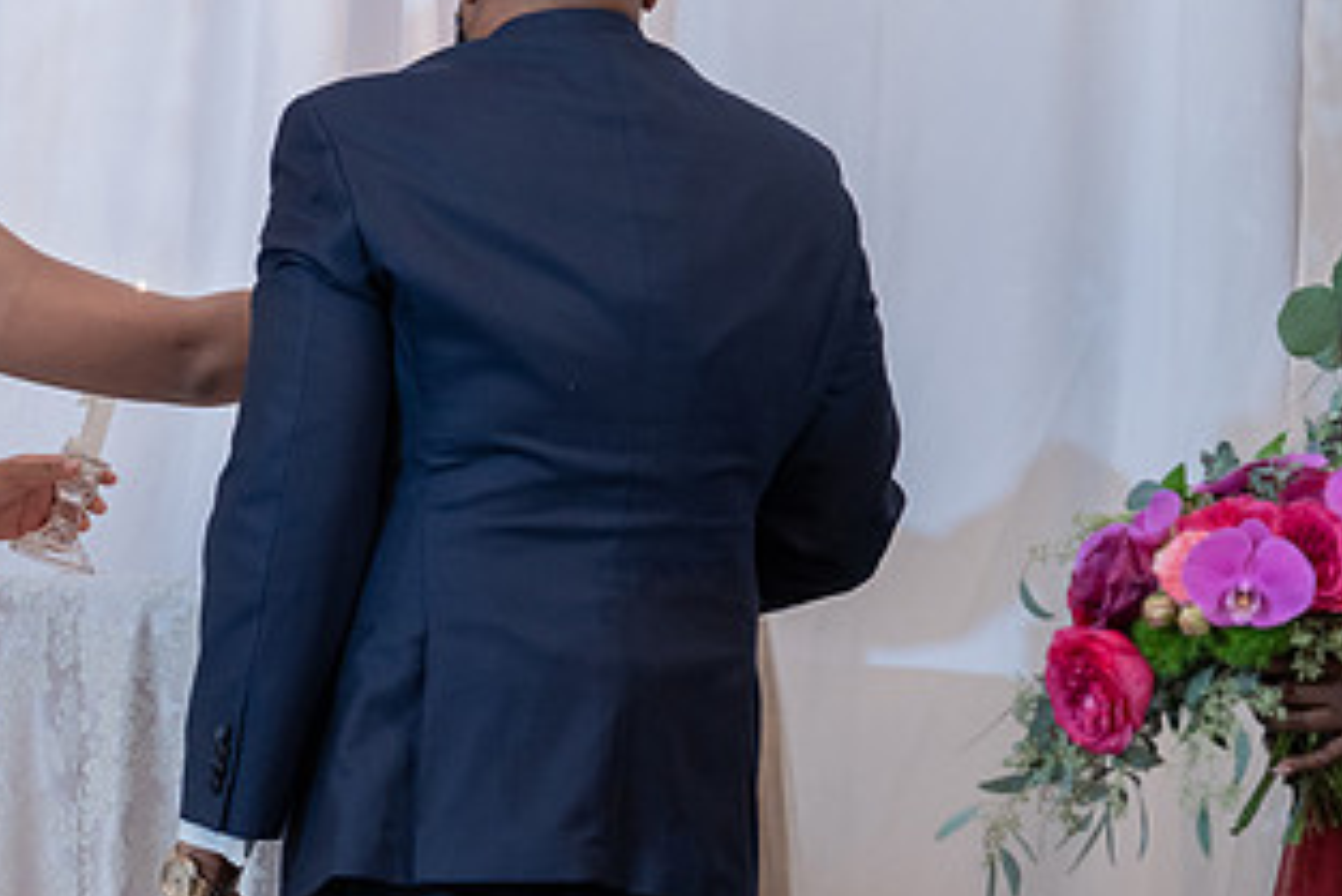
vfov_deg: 7.3
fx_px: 7048
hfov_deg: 10.8
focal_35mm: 189
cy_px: 397
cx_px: 154
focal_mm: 101
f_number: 4
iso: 2000
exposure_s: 1/100
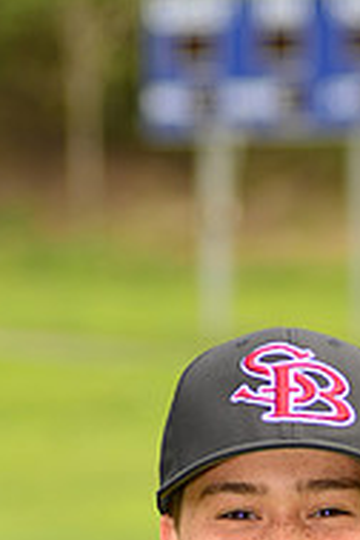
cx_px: 359
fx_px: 5760
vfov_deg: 5.3
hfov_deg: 3.6
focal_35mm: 384
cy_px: 637
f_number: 5
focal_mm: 125
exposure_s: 1/250
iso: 100
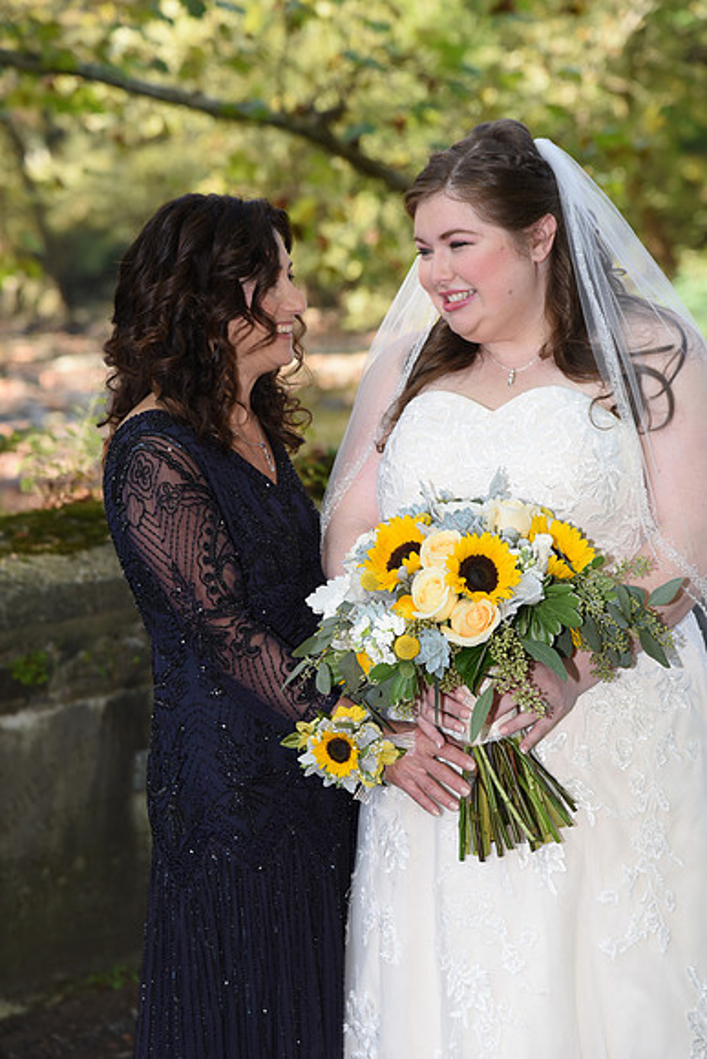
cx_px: 354
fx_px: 3533
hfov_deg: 11.4
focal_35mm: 120
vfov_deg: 17.1
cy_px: 530
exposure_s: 1/200
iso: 640
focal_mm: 120
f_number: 5.6
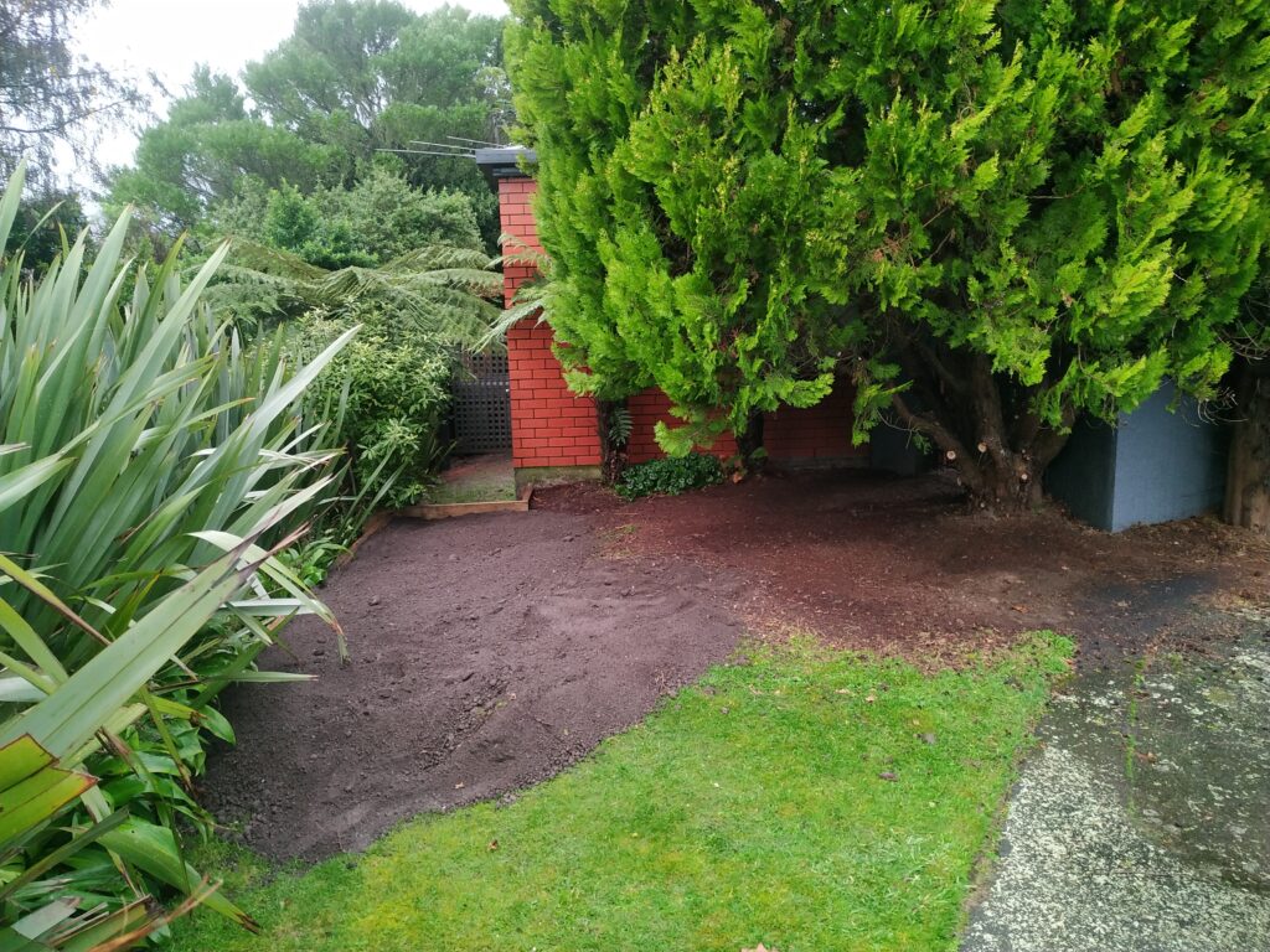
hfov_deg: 71.6
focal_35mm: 24
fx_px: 881
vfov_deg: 56.8
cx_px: 635
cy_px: 476
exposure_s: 1/20
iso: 400
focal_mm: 3.94
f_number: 1.9
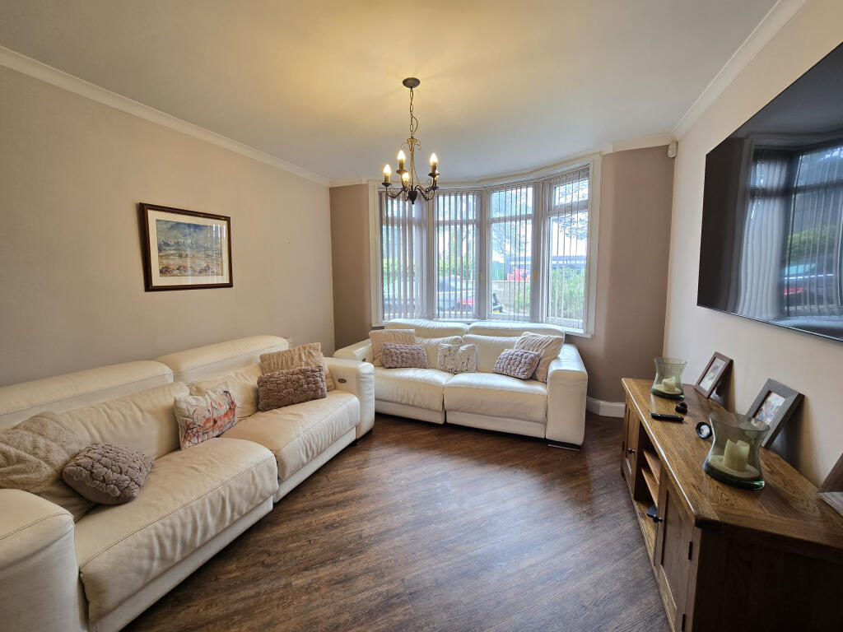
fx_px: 317
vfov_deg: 89.9
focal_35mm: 13
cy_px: 316
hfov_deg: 106.2
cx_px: 422
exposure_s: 1/50
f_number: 2.2
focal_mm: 2.2
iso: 100
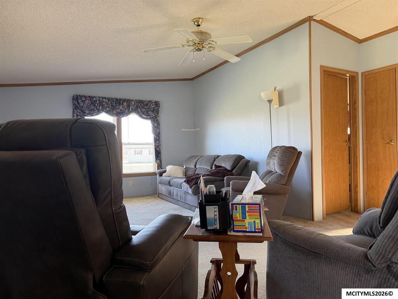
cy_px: 150
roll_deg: +1.0
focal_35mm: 24
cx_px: 199
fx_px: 276
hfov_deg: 71.6
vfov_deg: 56.8
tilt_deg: +0.3
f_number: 1.78
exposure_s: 1/63
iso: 200
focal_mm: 6.76
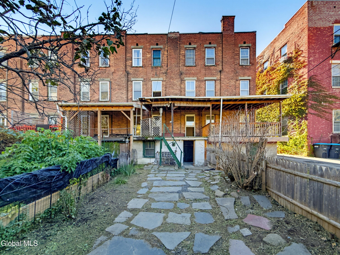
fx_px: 138
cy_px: 128
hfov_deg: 102.1
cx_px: 170
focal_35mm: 14
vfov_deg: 85.7
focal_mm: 2.2
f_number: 2.2
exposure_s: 1/121
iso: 64
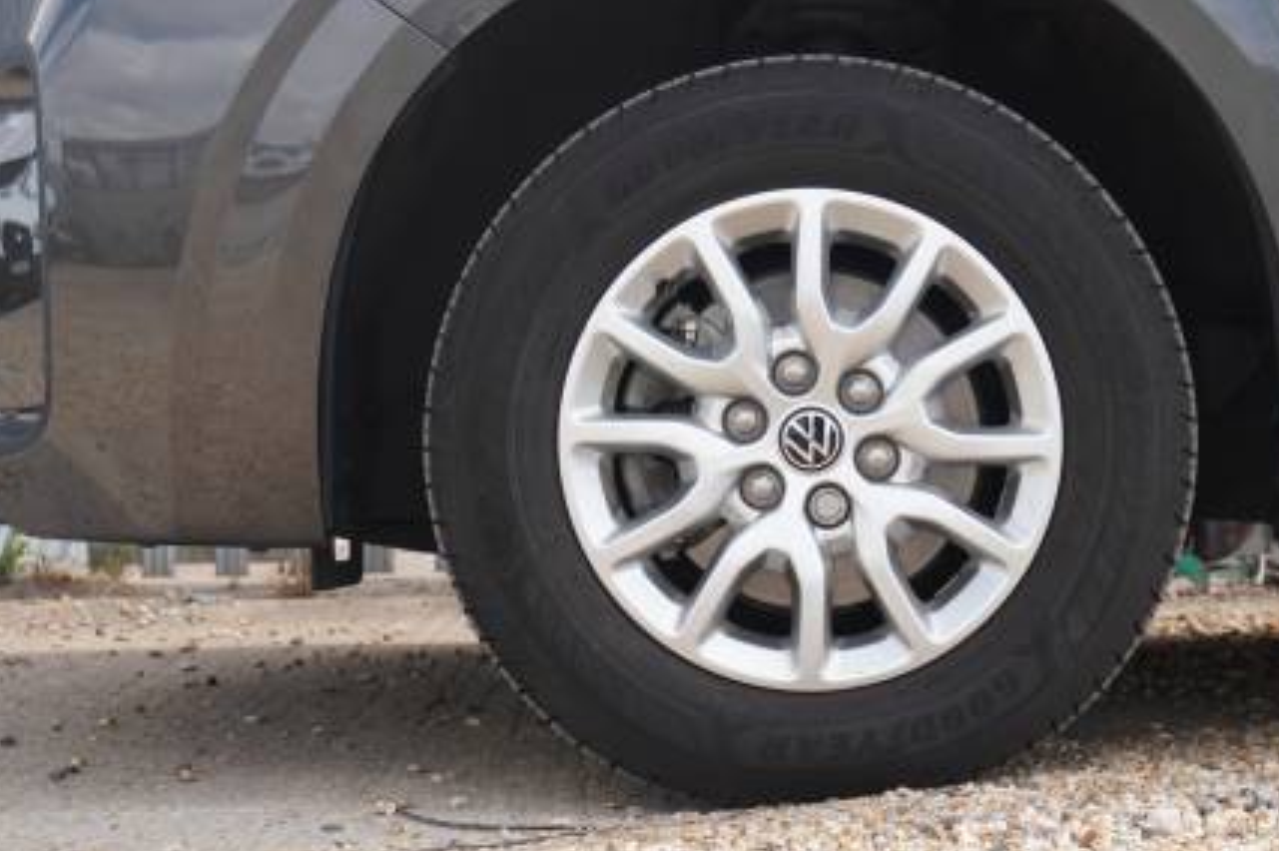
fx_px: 2476
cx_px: 887
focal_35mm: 70
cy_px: 396
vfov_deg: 19.5
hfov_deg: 28.7
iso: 160
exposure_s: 1/200
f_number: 4.5
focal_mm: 31
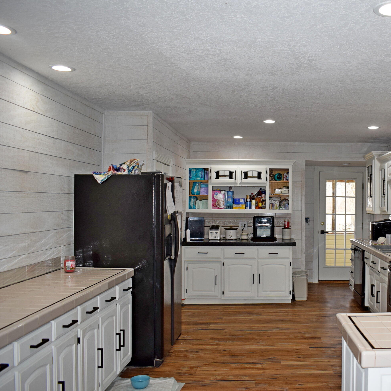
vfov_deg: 47.2
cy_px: 198
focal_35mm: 35
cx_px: 284
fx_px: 447
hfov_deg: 45.9
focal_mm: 18
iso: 800
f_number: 5
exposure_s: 1/100
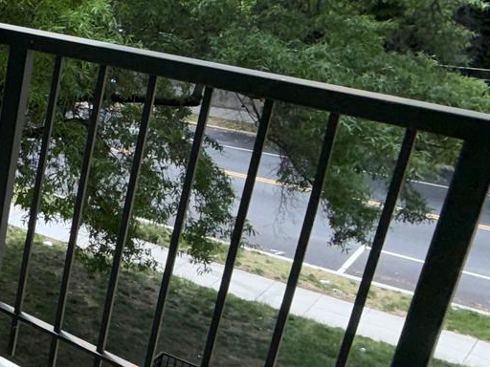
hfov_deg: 22.1
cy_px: 75
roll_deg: +0.0
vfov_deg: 25.7
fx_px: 793
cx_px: -379
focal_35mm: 56
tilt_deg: -15.0
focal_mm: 2.22
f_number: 2.2
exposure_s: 1/331
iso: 16
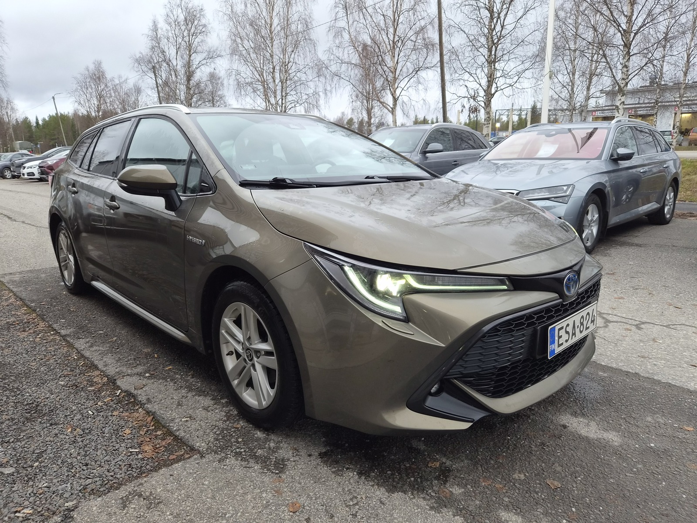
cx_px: 348
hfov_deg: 73.9
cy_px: 262
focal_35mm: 23
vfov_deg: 58.9
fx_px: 463
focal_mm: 5.4
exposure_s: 1/67
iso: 25
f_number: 1.8
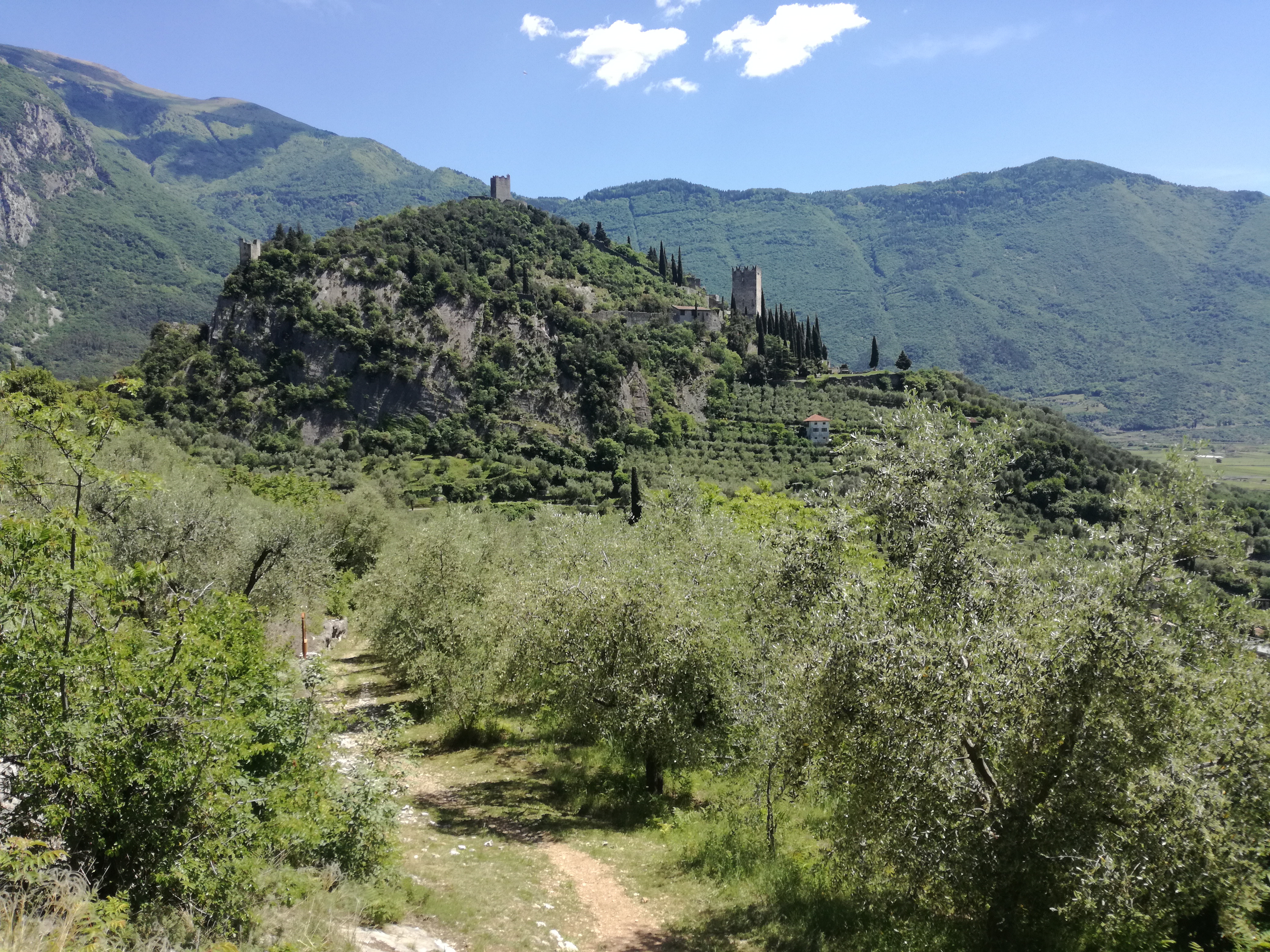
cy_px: 476
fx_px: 991
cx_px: 635
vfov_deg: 51.4
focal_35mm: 27
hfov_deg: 65.3
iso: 50
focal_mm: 3.79
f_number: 2
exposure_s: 1/771
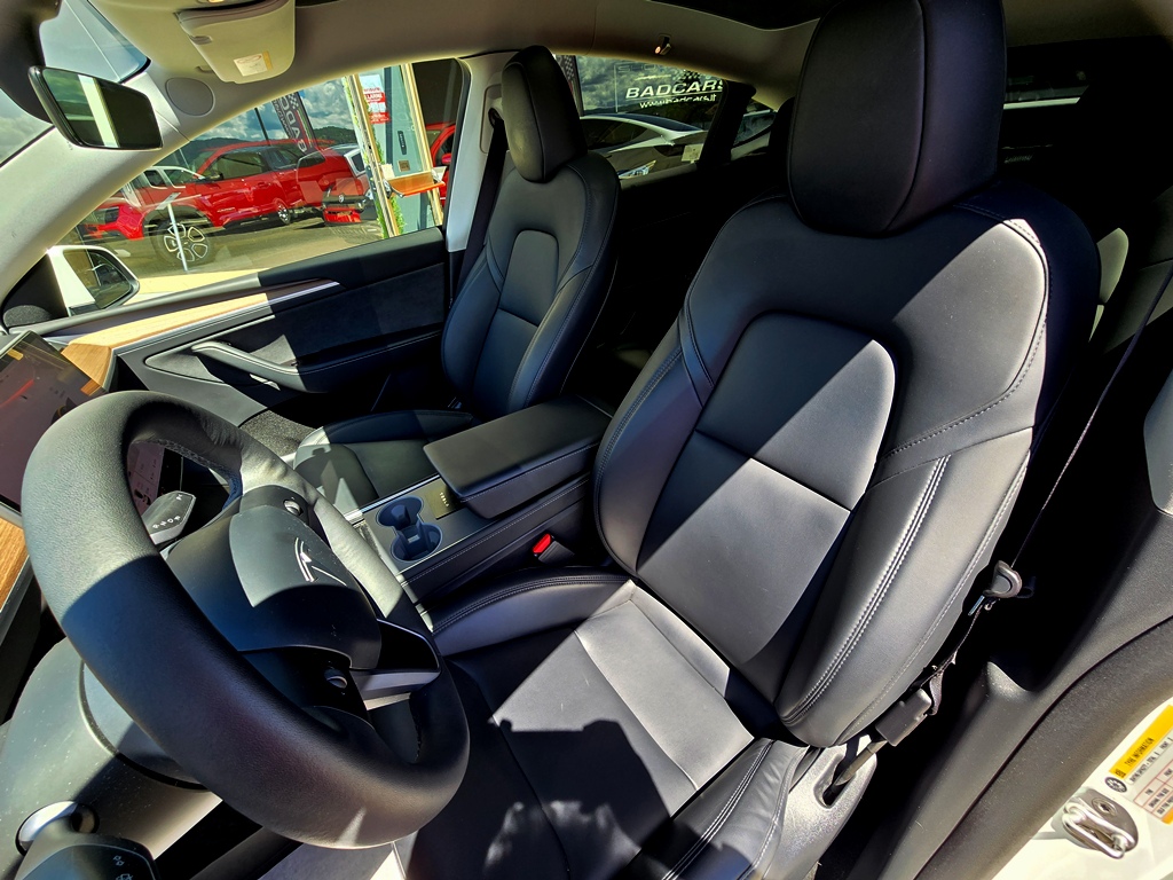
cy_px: 440
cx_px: 586
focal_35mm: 13
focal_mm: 2.2
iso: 50
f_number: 2.2
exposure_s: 1/161
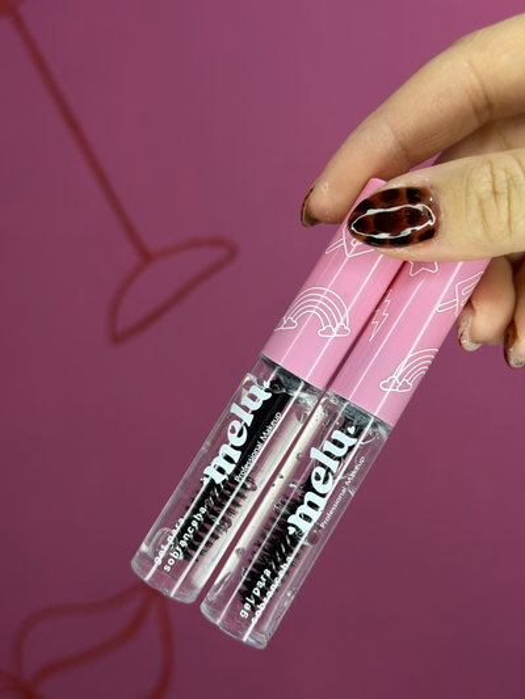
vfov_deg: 39.6
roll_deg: -3.9
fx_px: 970
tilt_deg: -10.8
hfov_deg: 30.3
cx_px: 262
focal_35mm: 48
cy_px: 350
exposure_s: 1/50
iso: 50
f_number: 1.78
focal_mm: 6.76
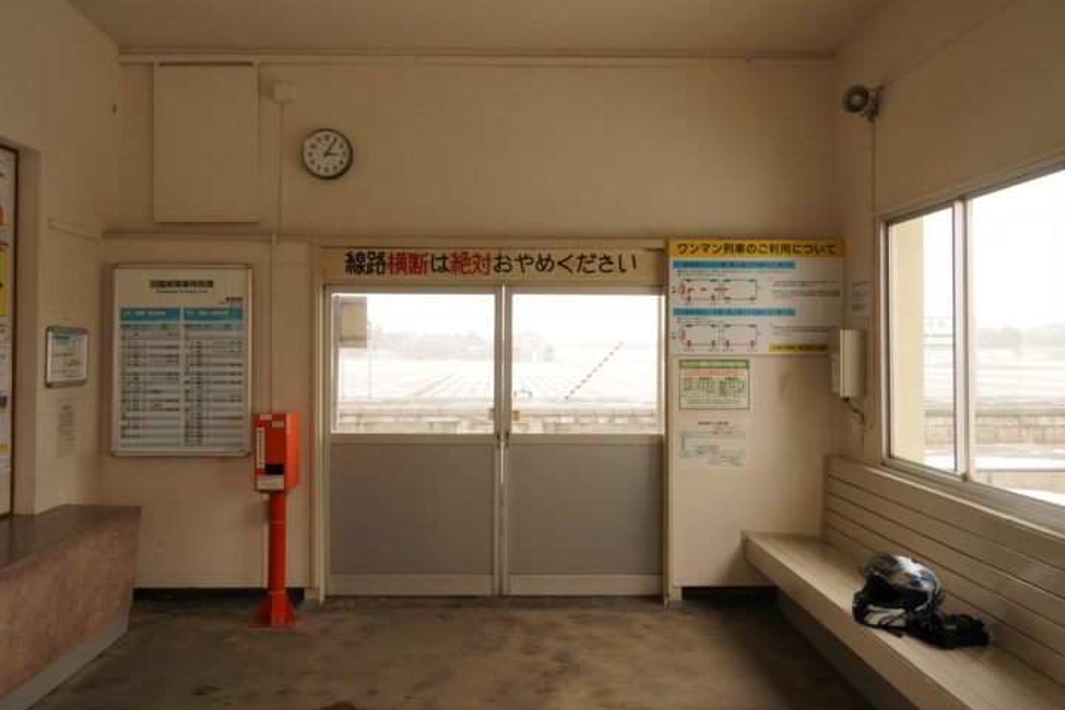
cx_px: 509
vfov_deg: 43.6
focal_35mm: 30
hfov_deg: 61.9
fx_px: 887
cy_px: 332
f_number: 4
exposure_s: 1/60
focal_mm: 18
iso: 250
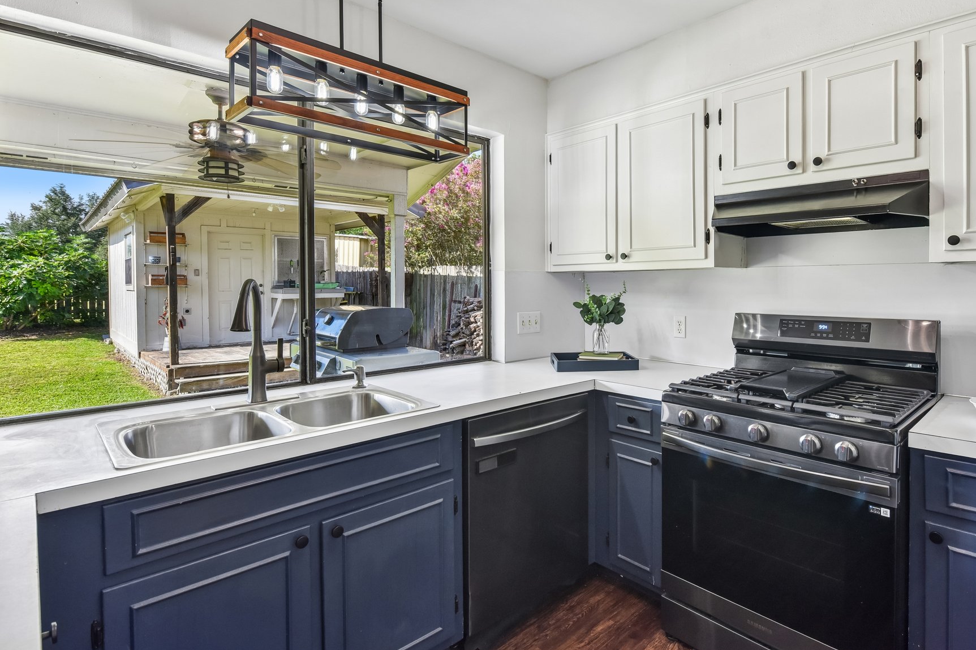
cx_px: 561
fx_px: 515
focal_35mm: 19
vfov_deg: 64.4
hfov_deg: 86.3
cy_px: 290
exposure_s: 1/15
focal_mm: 16
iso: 125
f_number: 8
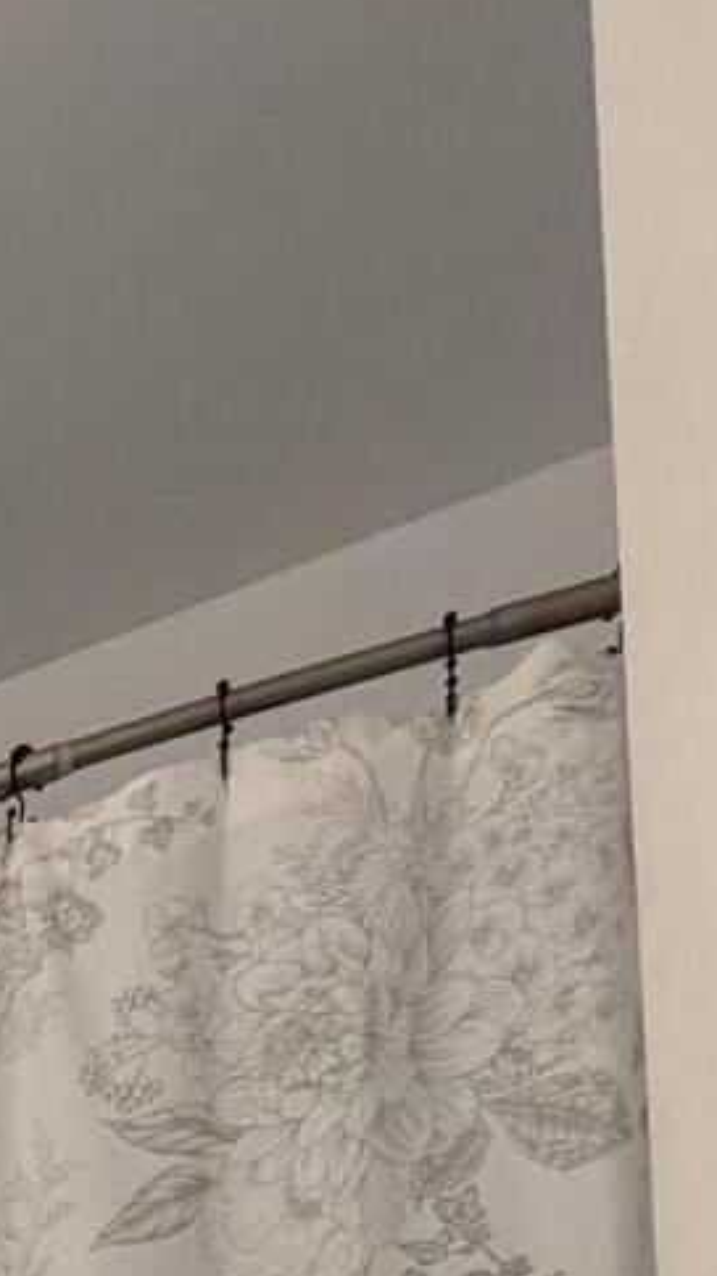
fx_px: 2131
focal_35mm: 63
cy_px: 2025
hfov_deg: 13.3
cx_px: -1076
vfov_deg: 24.2
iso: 125
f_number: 2.2
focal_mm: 2.22
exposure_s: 1/120
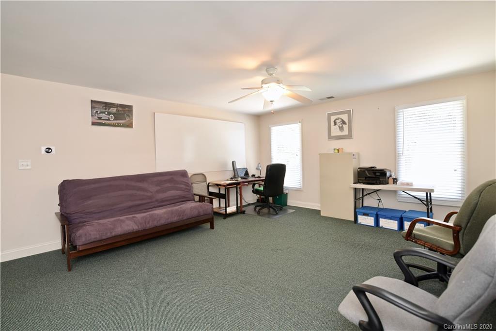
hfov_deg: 93.3
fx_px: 234
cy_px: 166
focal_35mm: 17
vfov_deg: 70.4
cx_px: 248
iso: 450
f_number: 2.8
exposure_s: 1/60
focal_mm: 17
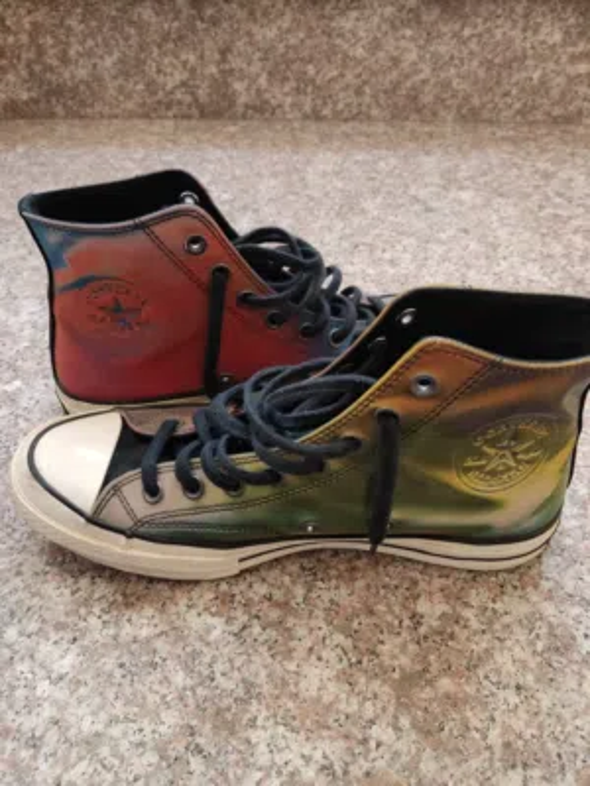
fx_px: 568
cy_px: 393
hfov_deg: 54.9
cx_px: 295
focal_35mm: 25
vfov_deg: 69.4
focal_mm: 4.71
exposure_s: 1/25
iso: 910
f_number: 1.79
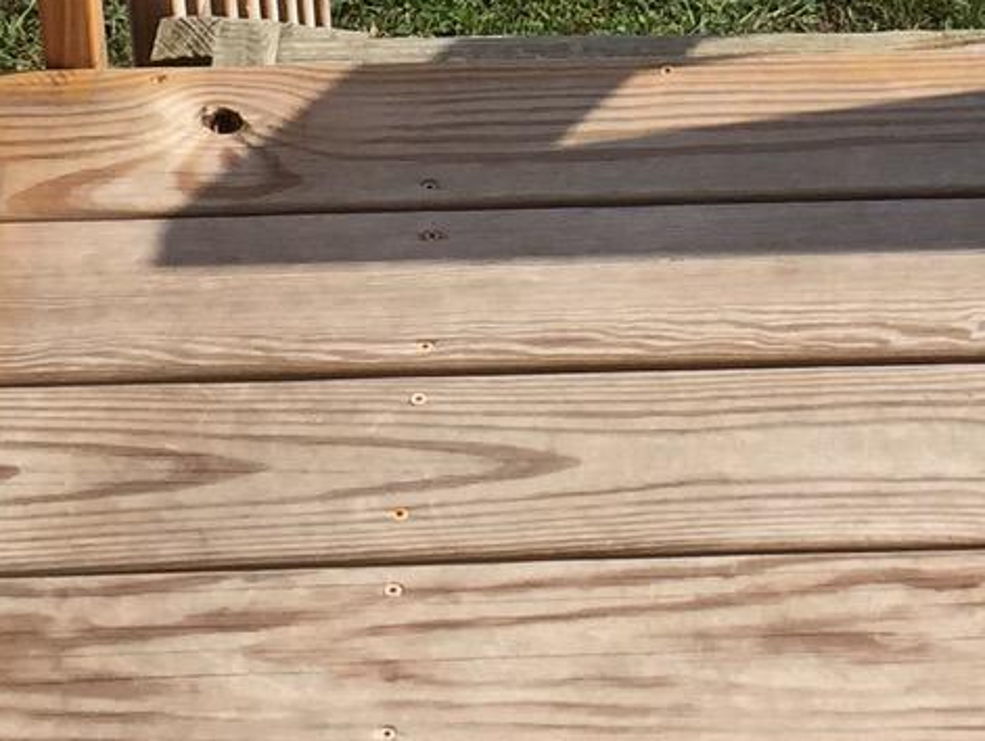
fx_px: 3588
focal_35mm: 126
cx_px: 885
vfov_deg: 11.1
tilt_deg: -28.3
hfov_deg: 15.5
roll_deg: -1.3
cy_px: -515
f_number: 2.2
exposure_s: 1/2475
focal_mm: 4.15
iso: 32
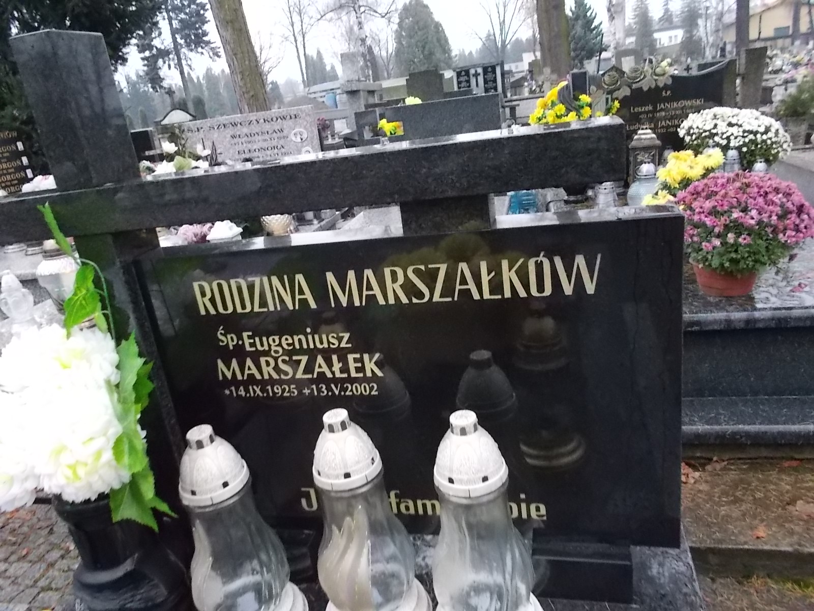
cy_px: 306
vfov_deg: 53.1
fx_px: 611
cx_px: 407
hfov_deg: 67.3
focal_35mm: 26
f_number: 3.2
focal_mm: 4.6
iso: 400
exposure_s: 1/100
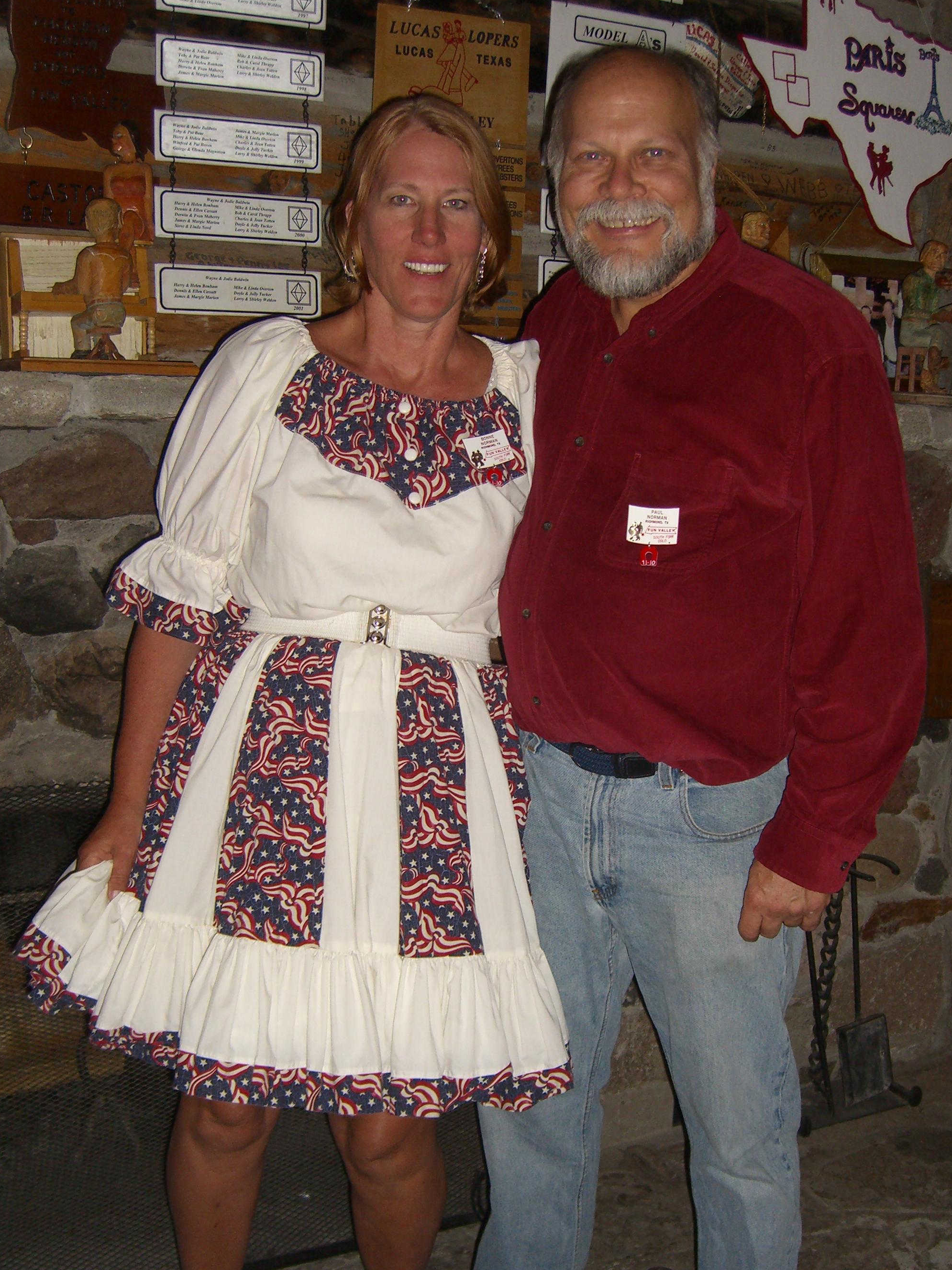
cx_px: 513
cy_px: 699
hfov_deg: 32.9
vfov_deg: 42.9
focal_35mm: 44
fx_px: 1613
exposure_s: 1/60
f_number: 2.8
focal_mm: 7.9
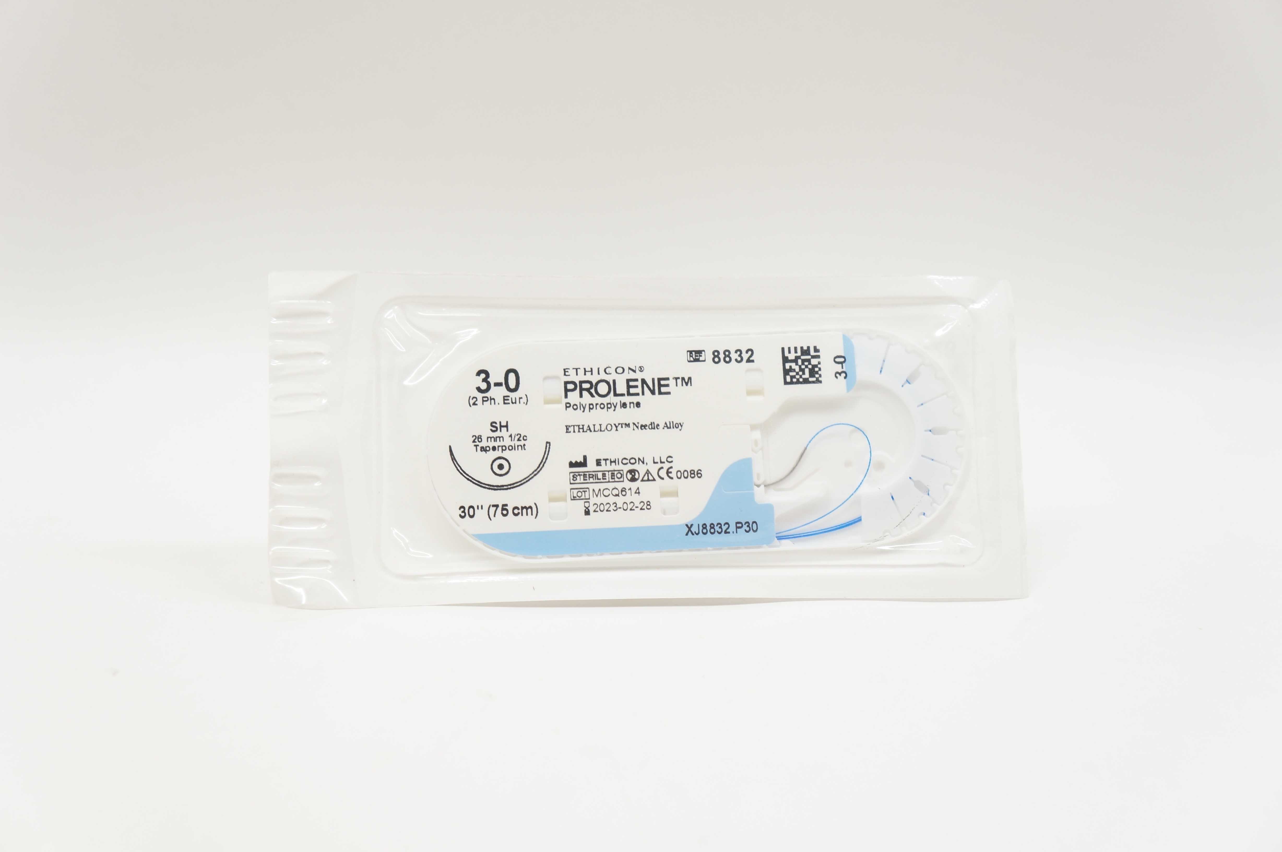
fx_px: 1868
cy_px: 426
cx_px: 641
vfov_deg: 25.7
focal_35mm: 52
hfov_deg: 37.9
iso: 400
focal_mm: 35
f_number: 6.3
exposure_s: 1/50
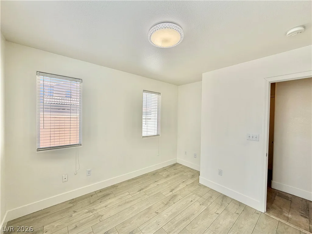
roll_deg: -0.3
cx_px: 156
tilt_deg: -1.9
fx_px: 126
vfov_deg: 85.7
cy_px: 117
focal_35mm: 14
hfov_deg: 102.1
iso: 50
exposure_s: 1/381
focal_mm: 2.22
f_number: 2.2
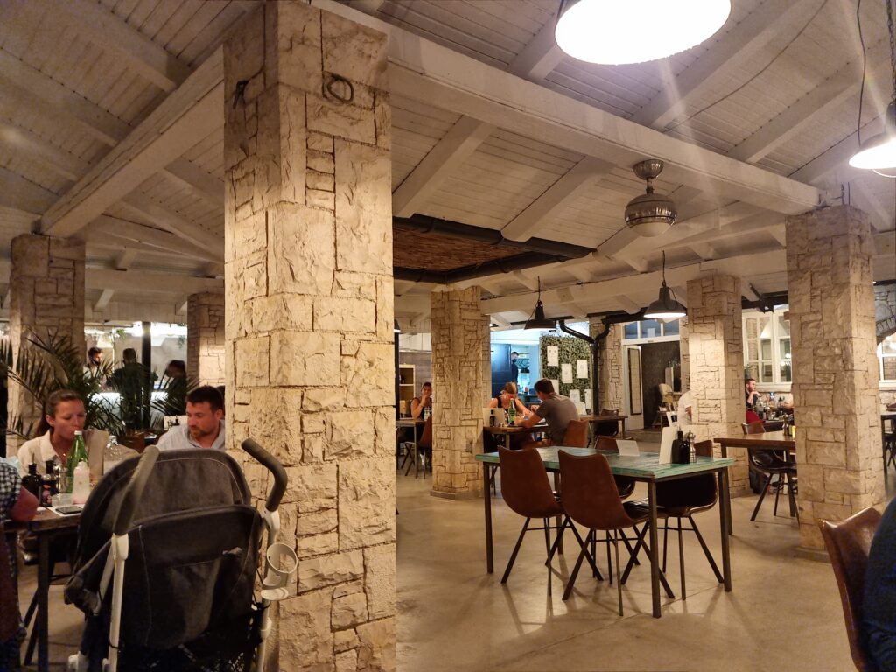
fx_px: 699
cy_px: 336
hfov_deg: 65.3
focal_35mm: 27
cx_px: 448
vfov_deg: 51.4
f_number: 2
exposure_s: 1/25
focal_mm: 5.9
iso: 640
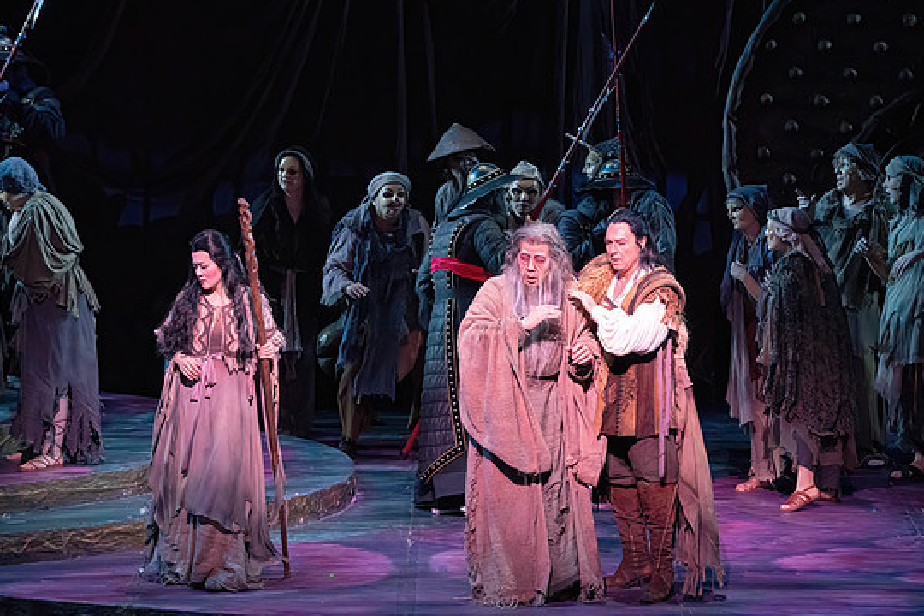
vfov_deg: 6.4
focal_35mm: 215
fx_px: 5518
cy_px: 305
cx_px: 438
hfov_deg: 9.6
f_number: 9
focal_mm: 200
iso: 20000
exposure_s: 1/320
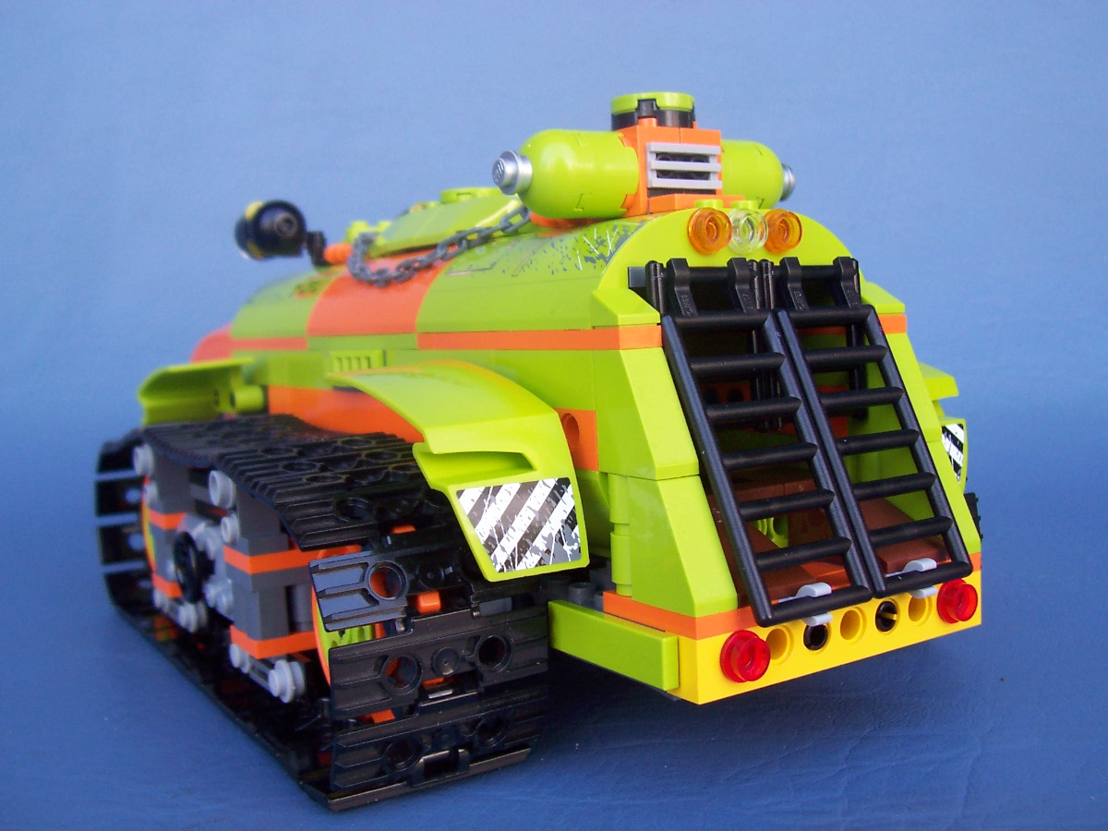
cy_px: 416
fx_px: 1184
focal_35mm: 37
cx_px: 554
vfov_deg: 38.7
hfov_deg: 50.1
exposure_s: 1/90
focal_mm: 5.6
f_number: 2.8
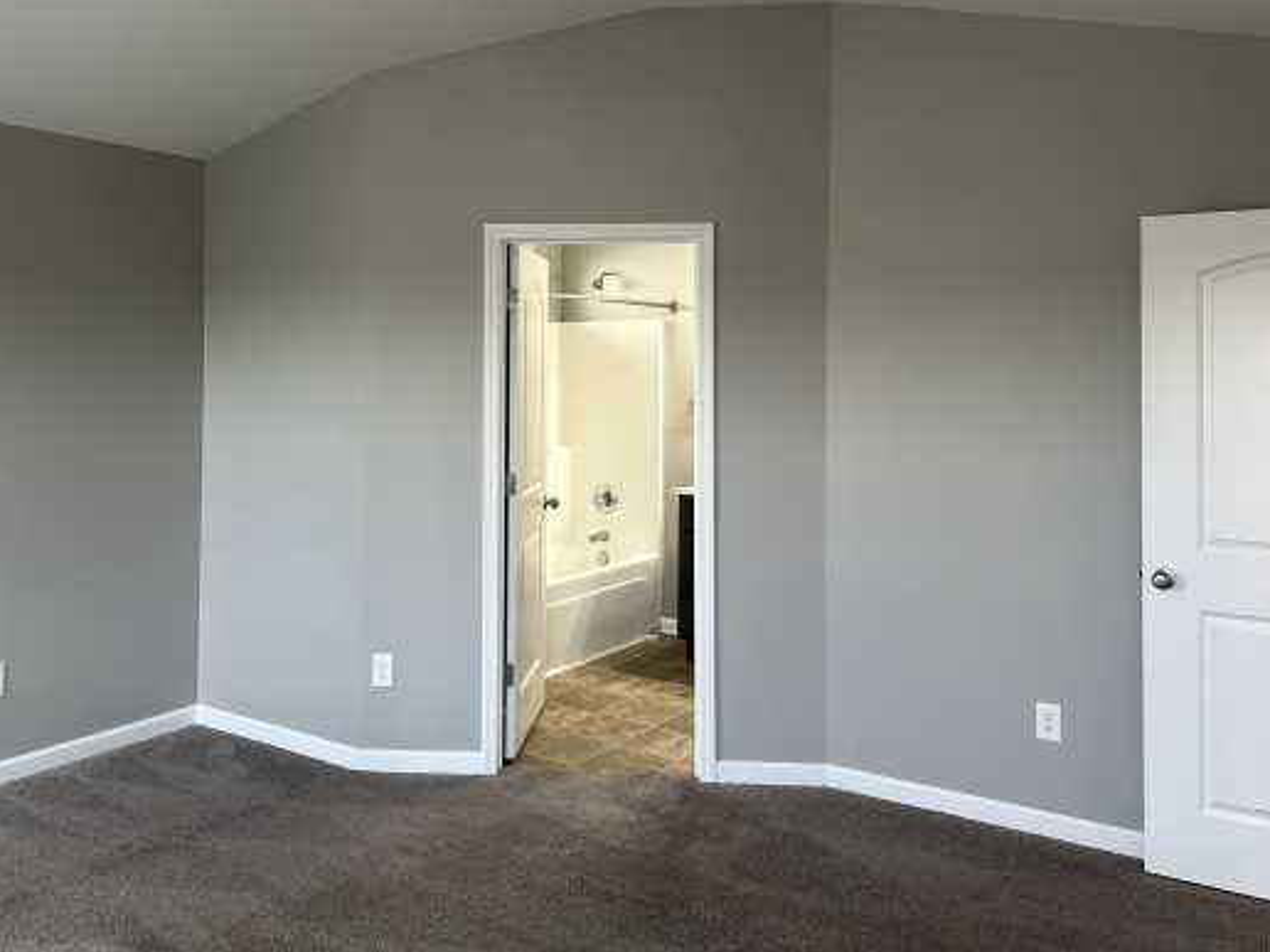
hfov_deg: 58.3
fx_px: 1137
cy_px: 349
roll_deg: -0.3
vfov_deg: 45.0
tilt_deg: +1.1
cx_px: 580
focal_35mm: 31
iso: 160
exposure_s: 1/120
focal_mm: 6.86
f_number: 1.78
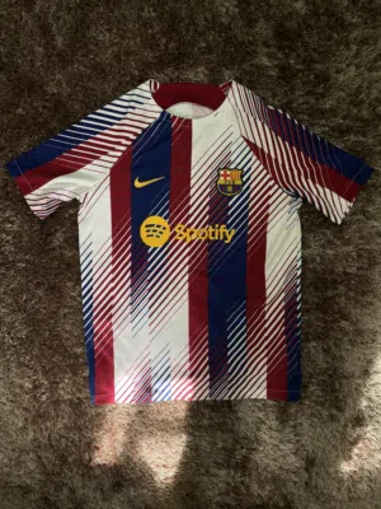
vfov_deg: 67.3
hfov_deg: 53.1
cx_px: 190
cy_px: 254
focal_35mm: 26
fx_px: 382
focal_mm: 4.2
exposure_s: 1/121
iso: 100
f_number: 1.6
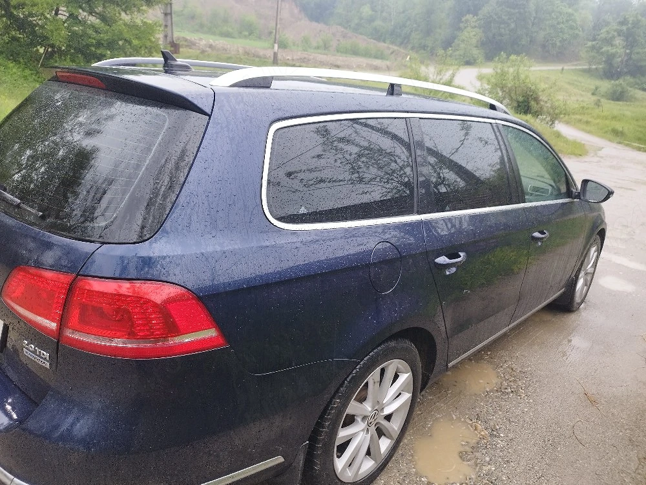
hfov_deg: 71.6
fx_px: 448
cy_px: 242
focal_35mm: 24
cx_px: 323
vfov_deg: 56.8
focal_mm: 5.89
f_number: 1.89
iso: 80
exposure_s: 1/50
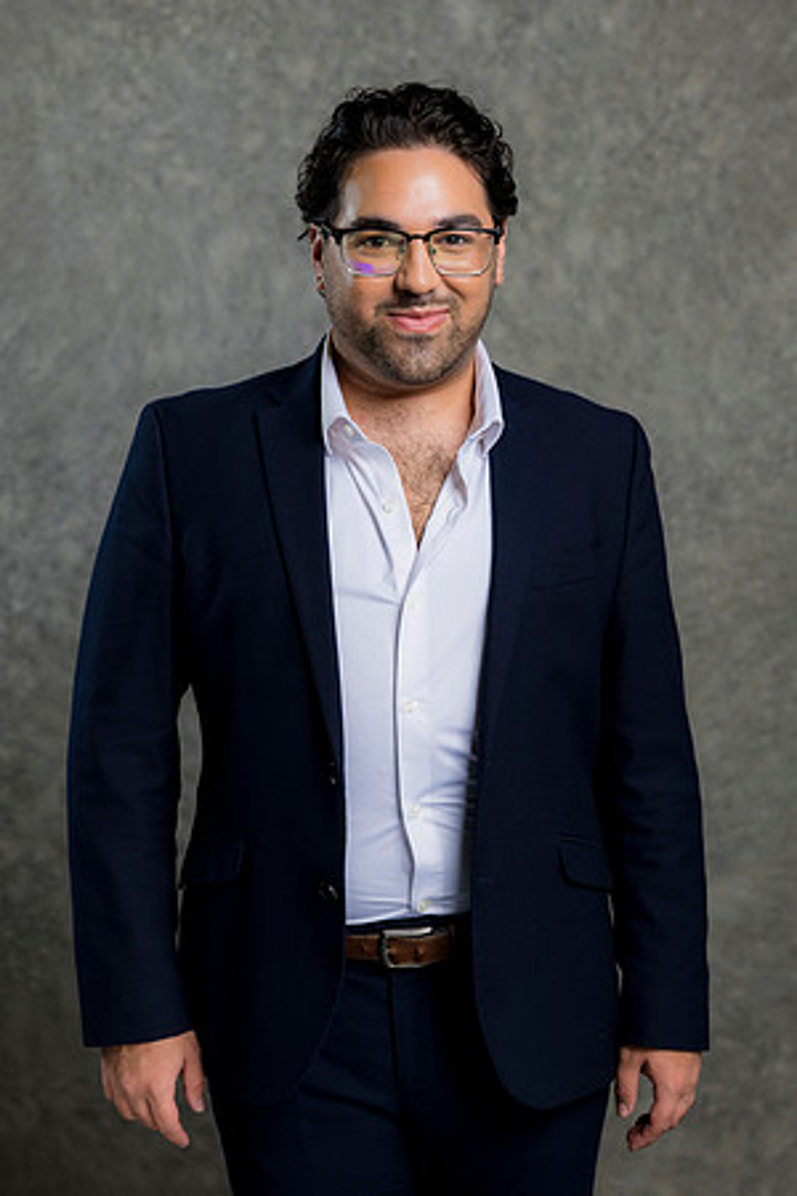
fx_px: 2822
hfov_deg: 16.1
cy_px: 598
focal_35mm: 85
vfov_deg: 23.9
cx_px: 398
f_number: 5
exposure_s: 1/200
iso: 125
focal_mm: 85
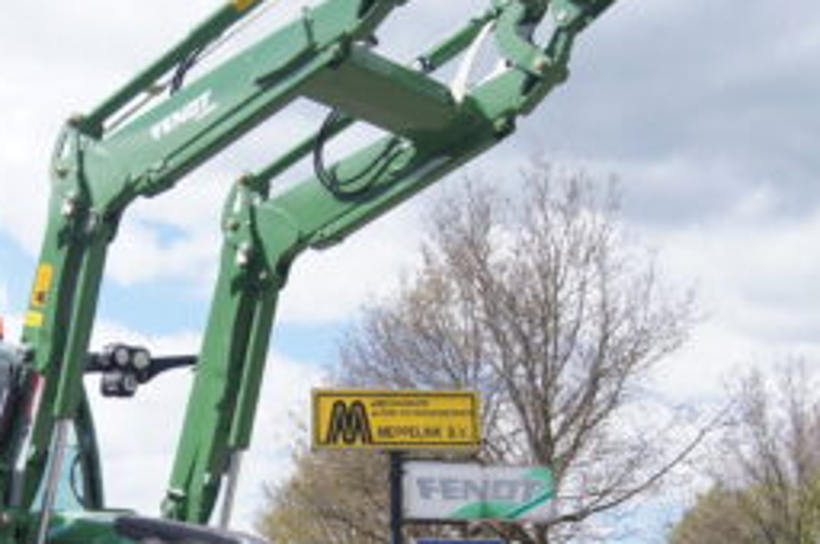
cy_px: 469
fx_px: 1706
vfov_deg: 17.9
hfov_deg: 26.8
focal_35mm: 75
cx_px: 237
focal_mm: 20
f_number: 8
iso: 100
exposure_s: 1/200
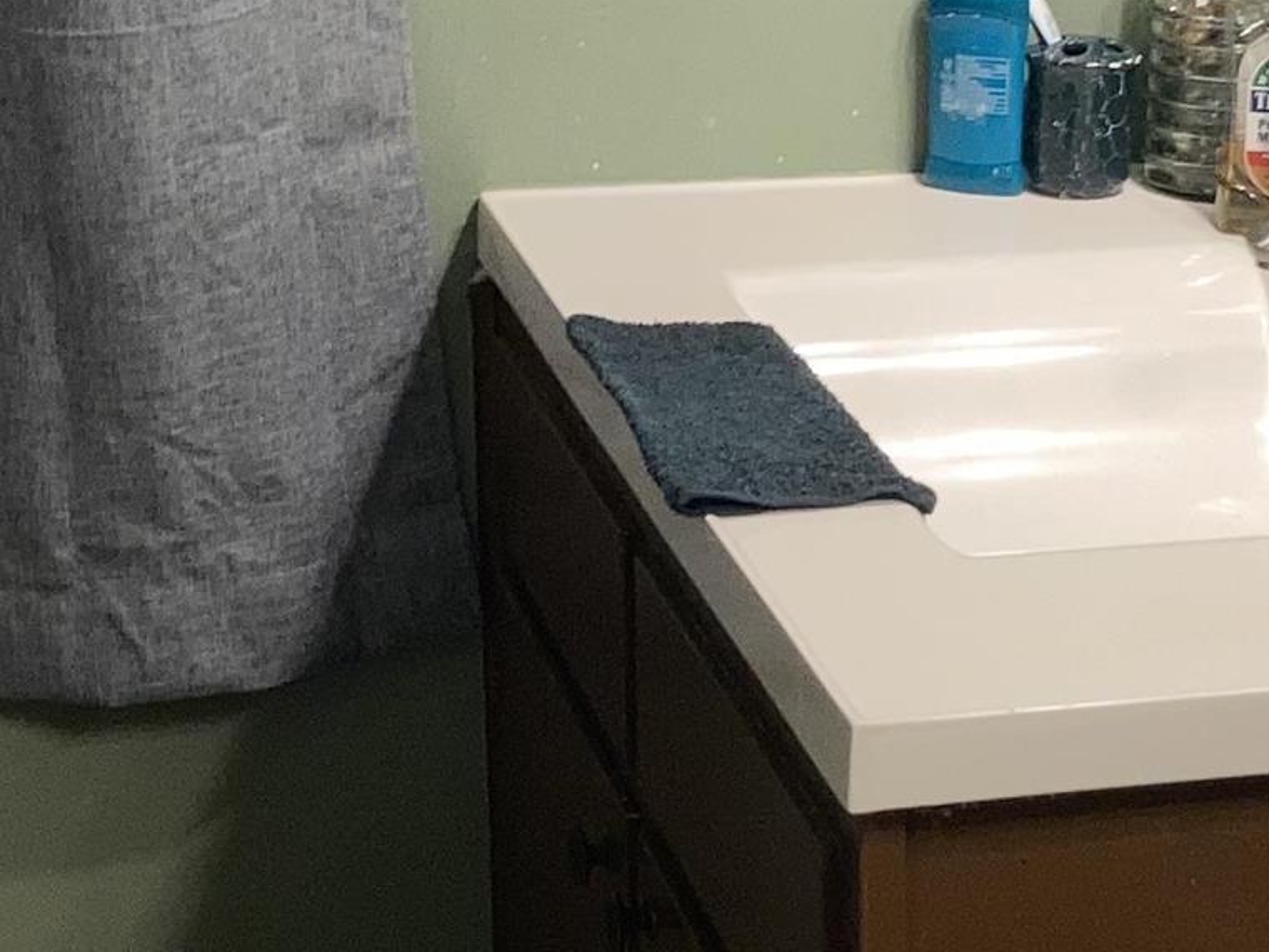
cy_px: 605
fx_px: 4143
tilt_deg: -18.6
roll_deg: +0.4
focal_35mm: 113
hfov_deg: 17.3
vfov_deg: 13.1
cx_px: 974
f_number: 1.8
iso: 32
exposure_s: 1/15
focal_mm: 3.99
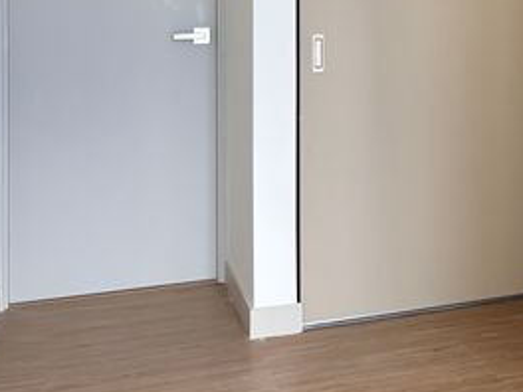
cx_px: 576
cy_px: 10
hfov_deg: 28.0
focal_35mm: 63
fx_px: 952
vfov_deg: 22.5
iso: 100
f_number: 1.6
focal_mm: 5.96
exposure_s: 1/122
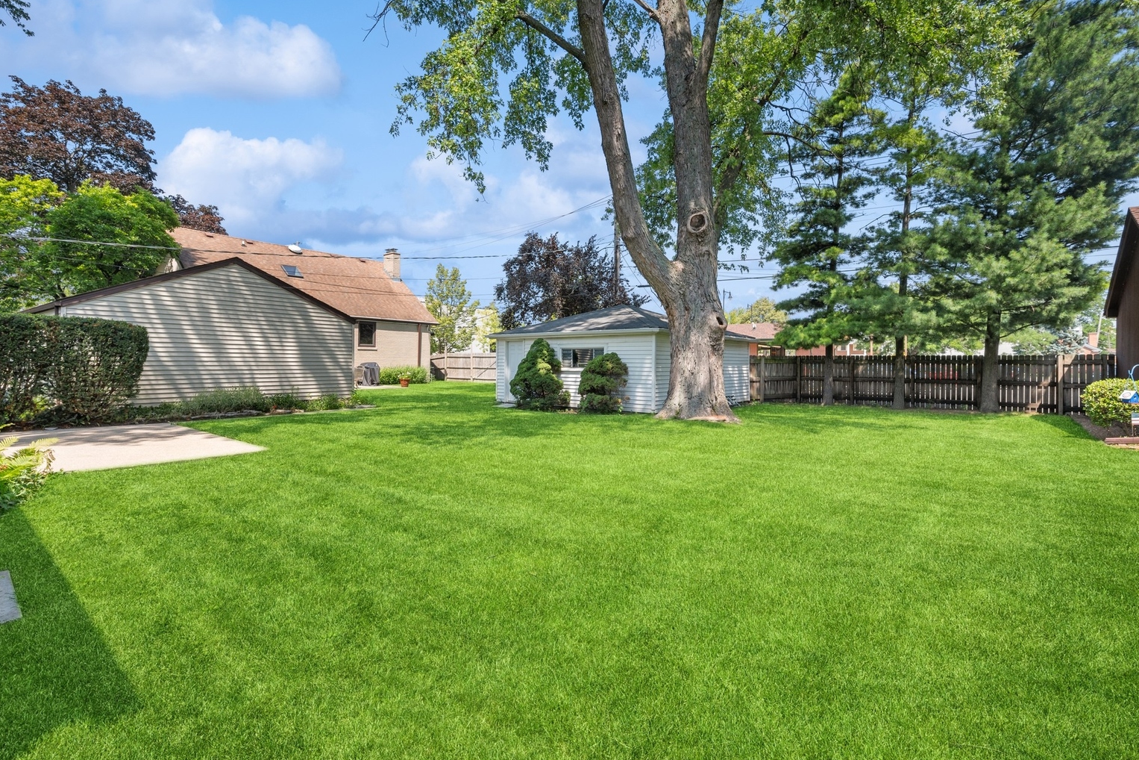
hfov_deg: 93.3
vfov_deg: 70.4
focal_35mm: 17
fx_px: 538
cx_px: 571
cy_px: 361
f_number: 8
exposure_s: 1/500
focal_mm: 16
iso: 400
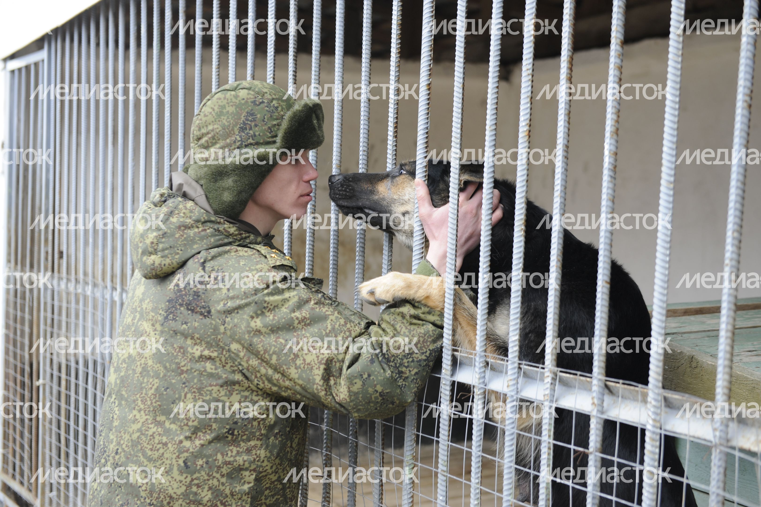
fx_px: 1394
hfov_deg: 30.5
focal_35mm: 66
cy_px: 254
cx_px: 380
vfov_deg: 20.6
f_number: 4.5
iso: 320
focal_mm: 66
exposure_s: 1/250
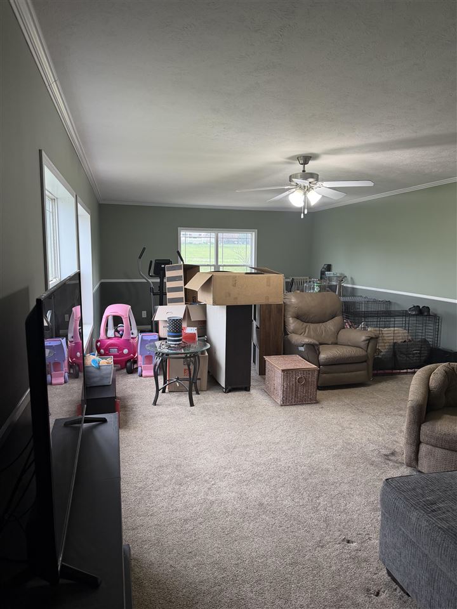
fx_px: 422
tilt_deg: -7.3
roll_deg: -0.8
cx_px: 228
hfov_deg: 56.8
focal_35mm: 24
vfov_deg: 71.6
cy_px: 304
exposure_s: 1/60
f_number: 1.78
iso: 200
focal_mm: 6.76
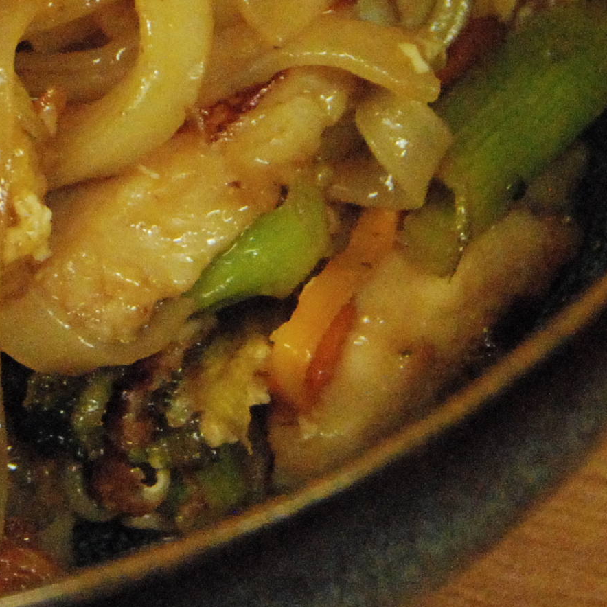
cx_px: -217
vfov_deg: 5.6
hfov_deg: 5.6
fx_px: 6210
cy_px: -192
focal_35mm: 313
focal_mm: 56
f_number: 5
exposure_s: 1/160
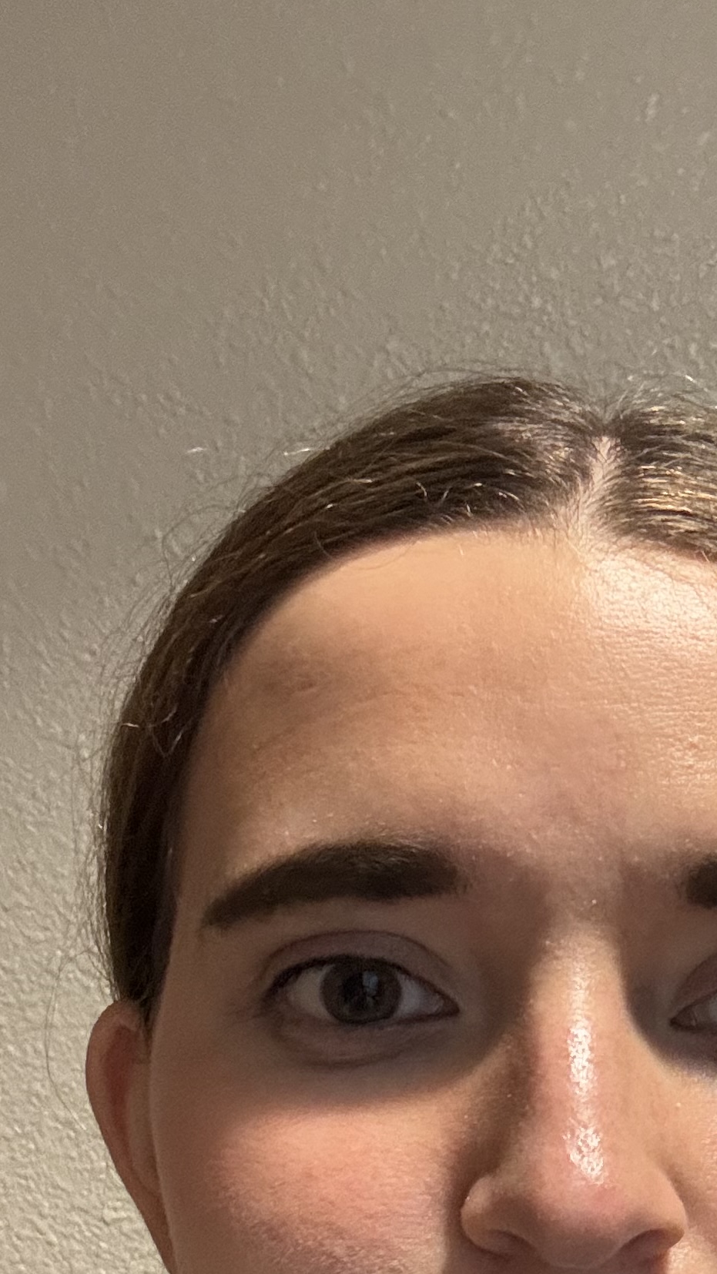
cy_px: 1134
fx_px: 2062
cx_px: 547
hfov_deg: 19.6
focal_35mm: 61
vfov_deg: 32.7
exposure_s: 1/30
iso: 500
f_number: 1.9
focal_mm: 2.69
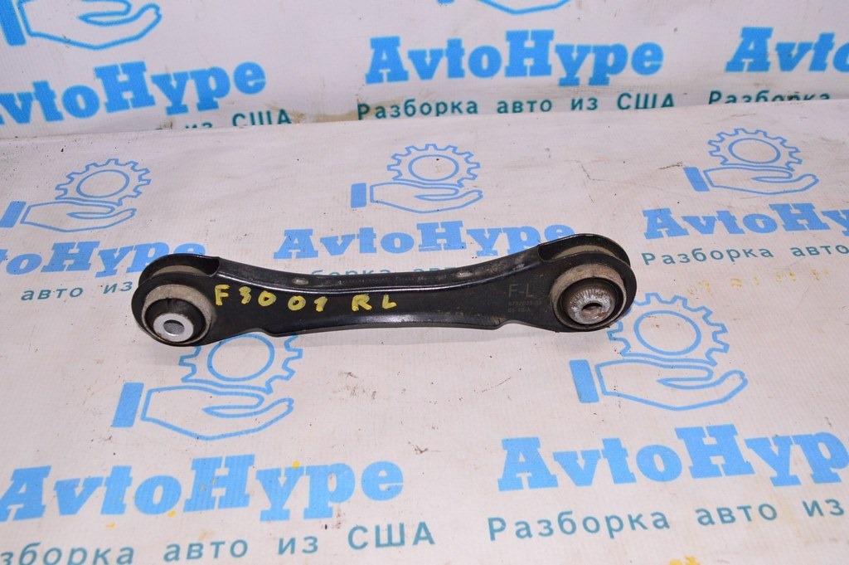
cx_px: 424
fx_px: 848
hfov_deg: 53.2
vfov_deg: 36.8
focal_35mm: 36
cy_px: 282
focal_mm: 24
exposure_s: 1/200
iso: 1600
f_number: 8
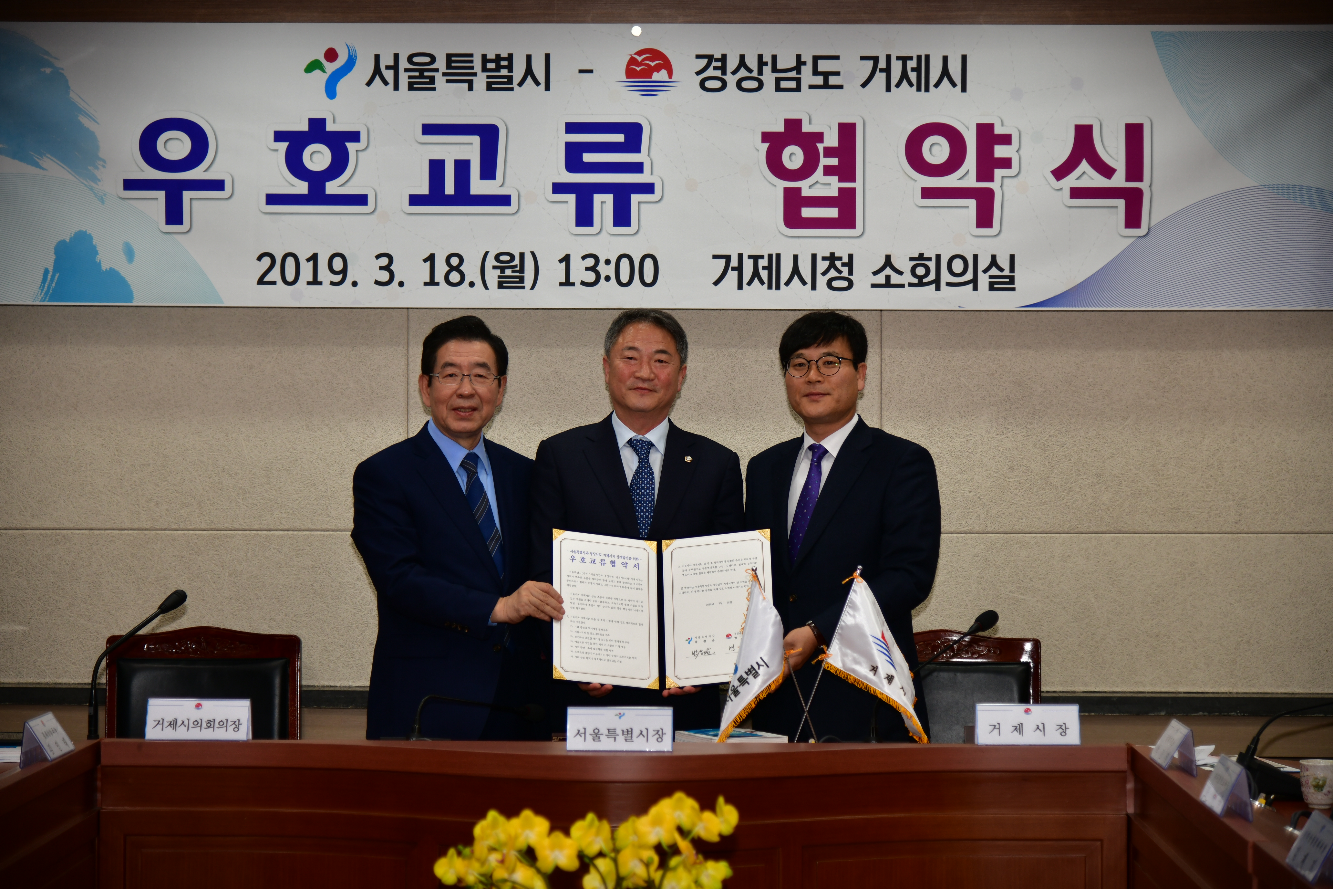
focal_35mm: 78
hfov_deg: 26.0
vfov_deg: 17.5
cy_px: 444
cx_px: 666
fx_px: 2888
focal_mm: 78
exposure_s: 1/250
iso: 400
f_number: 4
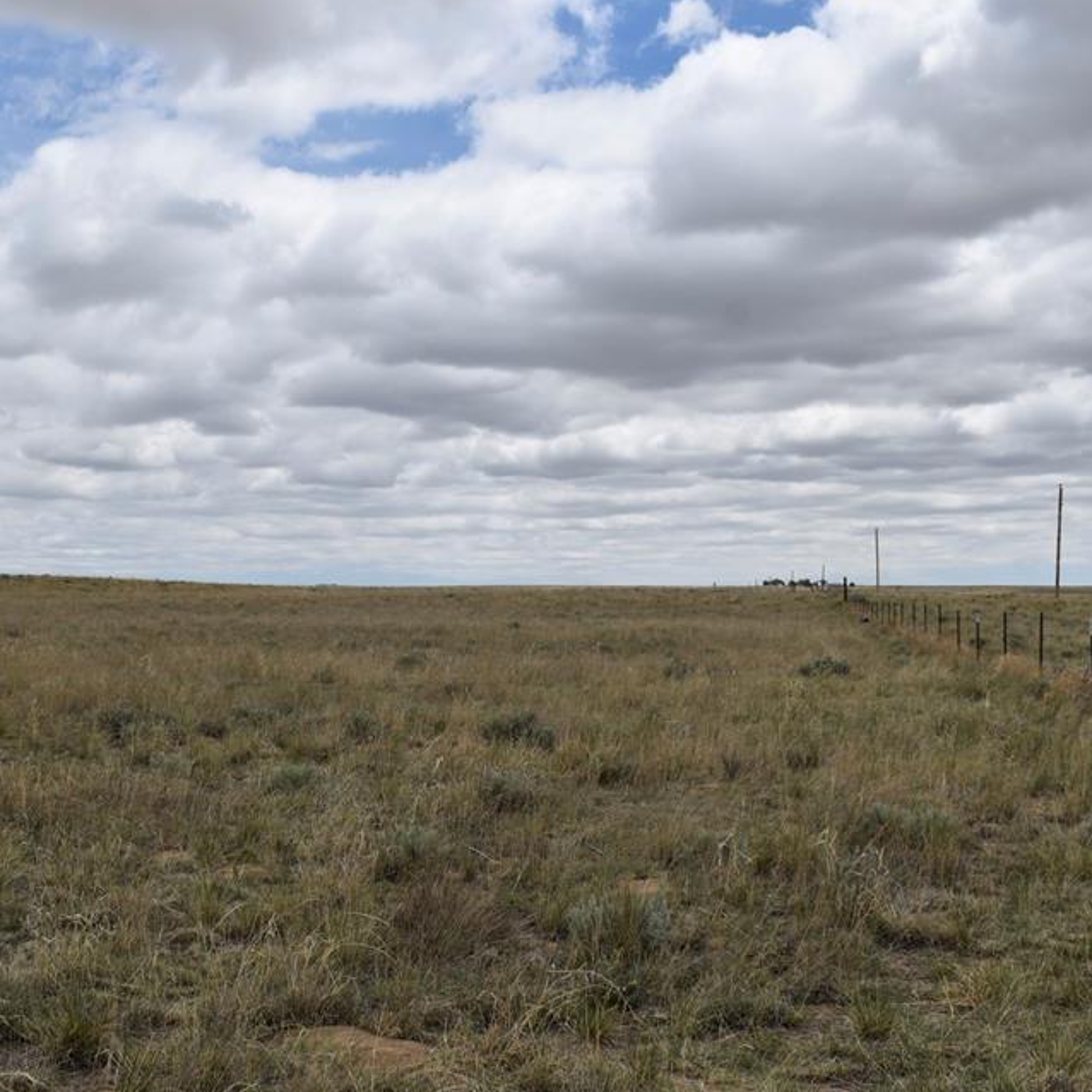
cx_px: 411
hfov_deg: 37.3
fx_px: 1606
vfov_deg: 37.5
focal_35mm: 45
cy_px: 567
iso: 100
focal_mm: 22
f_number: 10
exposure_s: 1/400
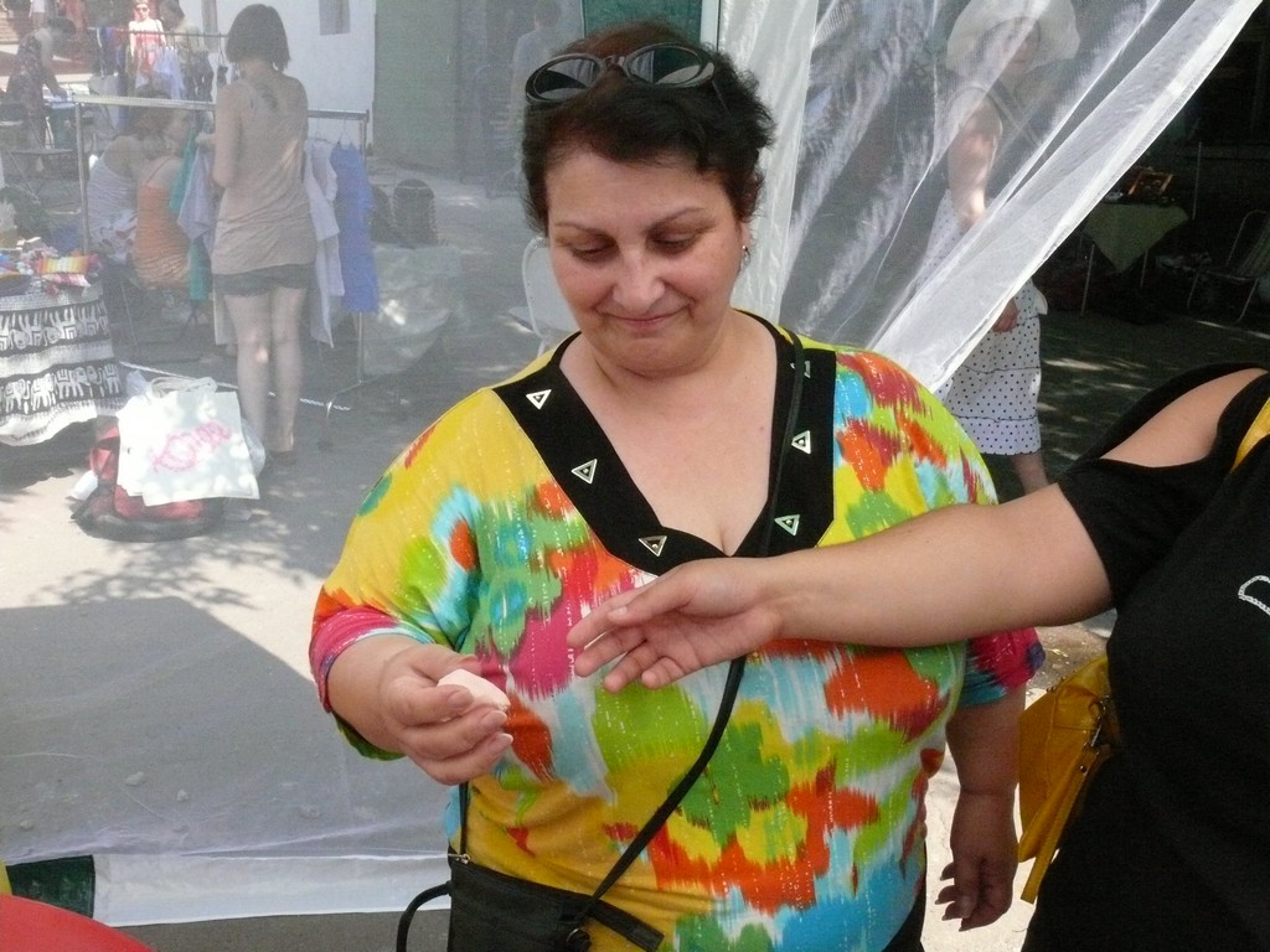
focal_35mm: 35
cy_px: 476
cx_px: 635
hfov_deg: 52.6
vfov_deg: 40.7
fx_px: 1284
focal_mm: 7.4
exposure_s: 1/400
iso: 800
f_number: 8
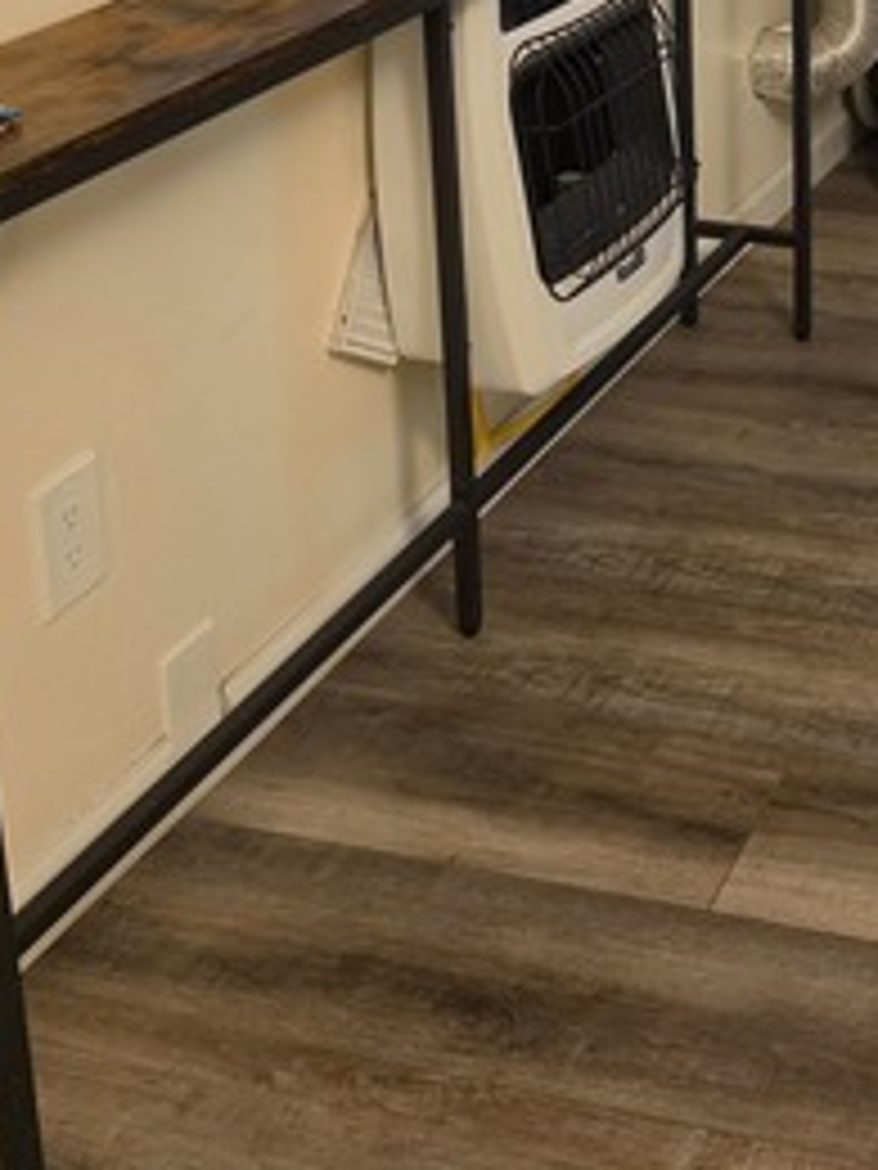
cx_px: 1076
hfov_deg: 22.7
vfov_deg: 30.2
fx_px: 1995
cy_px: -29
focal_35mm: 59
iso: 400
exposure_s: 1/120
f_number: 1.4
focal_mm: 6.5
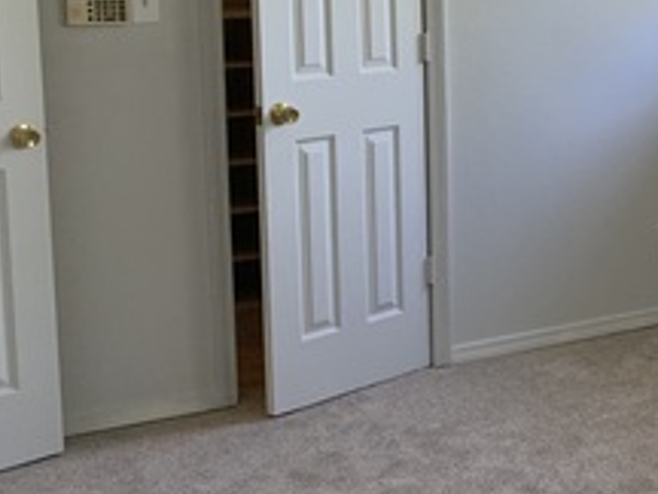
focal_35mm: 77
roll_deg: -0.4
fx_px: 1464
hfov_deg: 22.8
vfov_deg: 18.9
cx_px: 841
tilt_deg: -8.6
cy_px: 91
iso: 100
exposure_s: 1/60
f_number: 1.8
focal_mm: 4.25
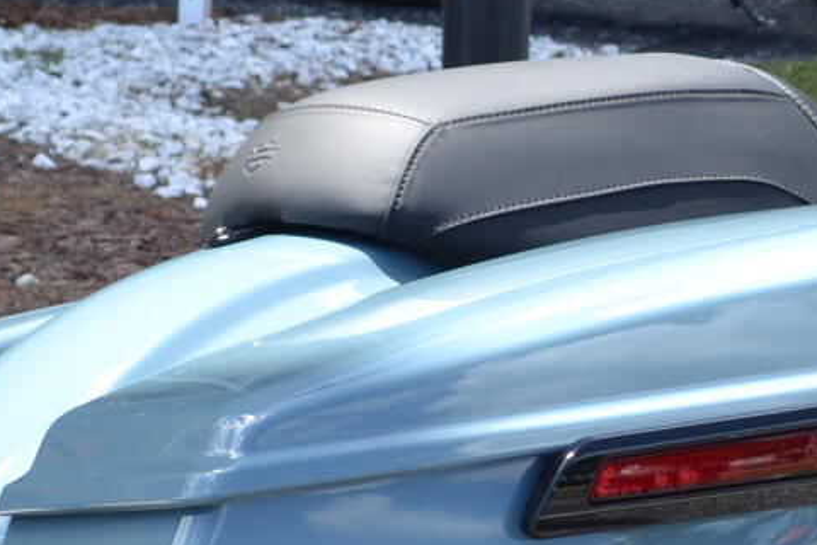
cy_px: 365
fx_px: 2837
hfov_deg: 16.1
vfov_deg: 11.0
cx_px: 812
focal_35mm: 125
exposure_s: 1/160
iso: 100
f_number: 6.3
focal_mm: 20
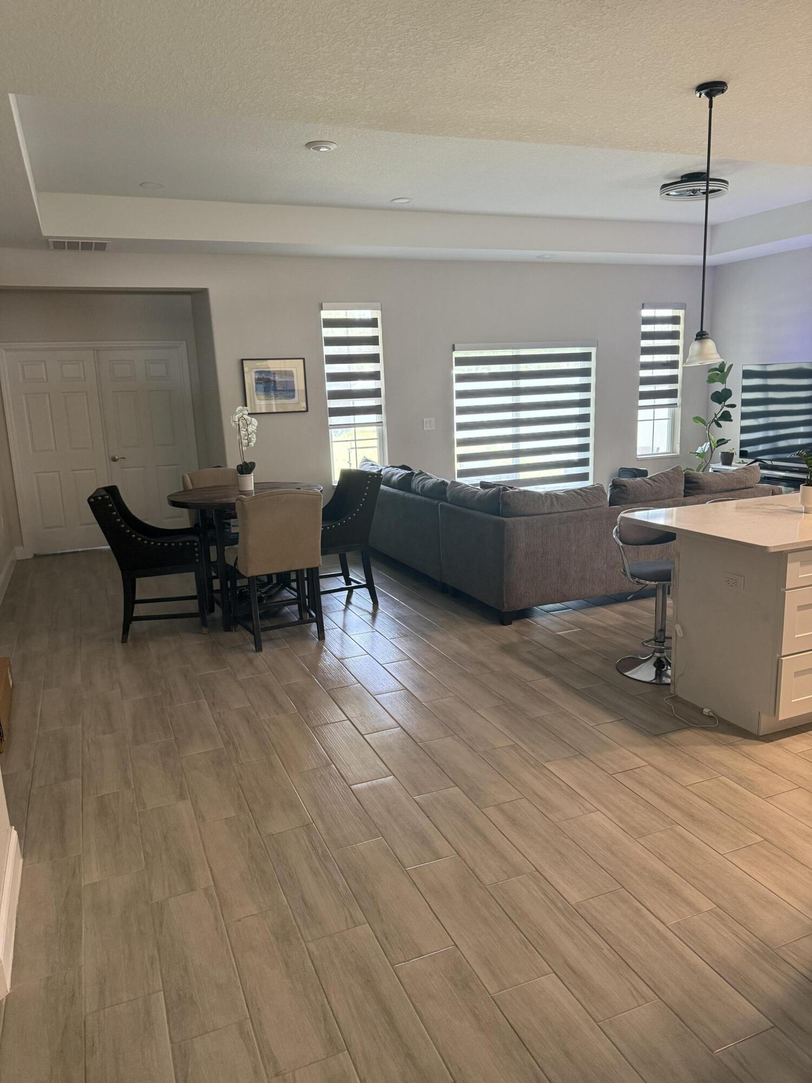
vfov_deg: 71.6
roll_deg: +1.8
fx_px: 751
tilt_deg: -11.6
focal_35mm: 24
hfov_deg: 56.8
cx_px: 406
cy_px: 542
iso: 250
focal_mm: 6.76
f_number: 1.78
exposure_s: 1/60
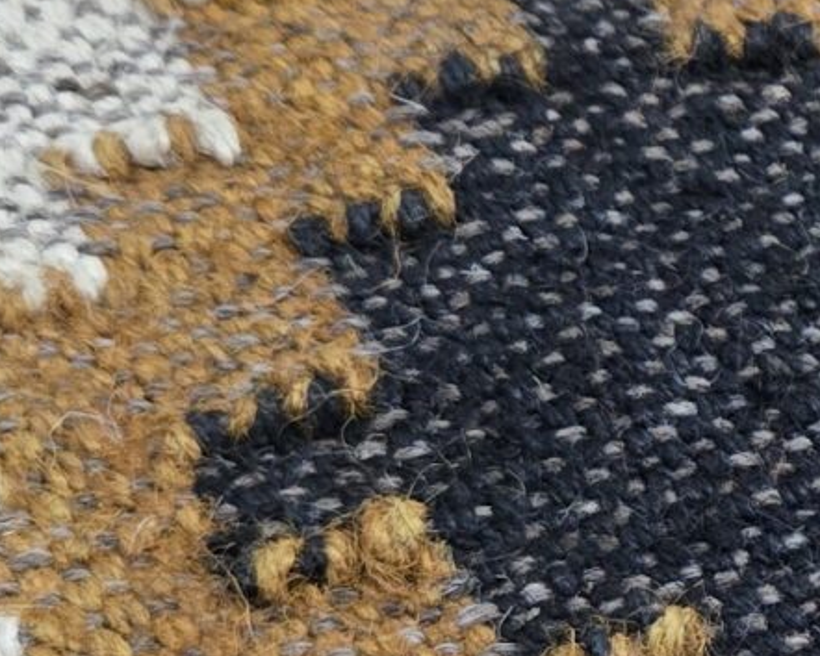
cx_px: 1178
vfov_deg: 11.8
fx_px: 3156
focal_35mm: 130
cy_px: 576
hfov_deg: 14.0
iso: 1000
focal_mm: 5.4
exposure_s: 1/100
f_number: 1.8
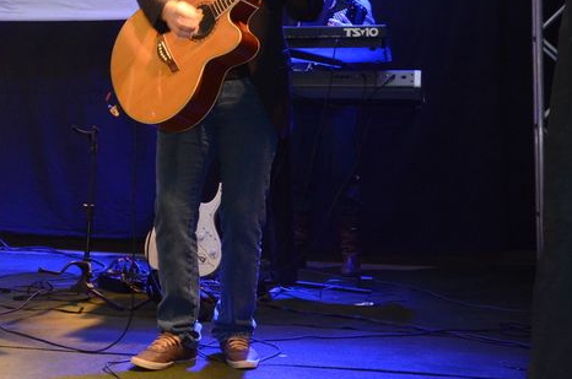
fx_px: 1063
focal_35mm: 67
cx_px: 126
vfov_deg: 19.9
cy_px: 56
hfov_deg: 29.5
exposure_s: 1/60
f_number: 5
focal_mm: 26
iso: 3200
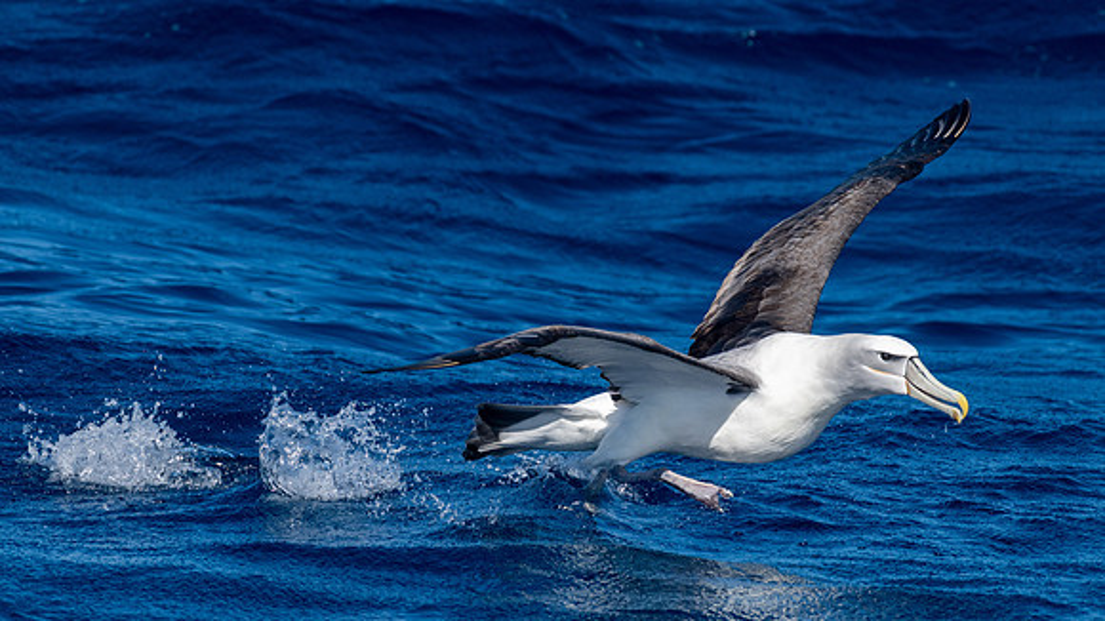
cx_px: 536
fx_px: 20895
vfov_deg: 1.7
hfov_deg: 3.0
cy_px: 303
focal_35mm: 713
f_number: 6.3
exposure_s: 1/2500
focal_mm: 500
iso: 320
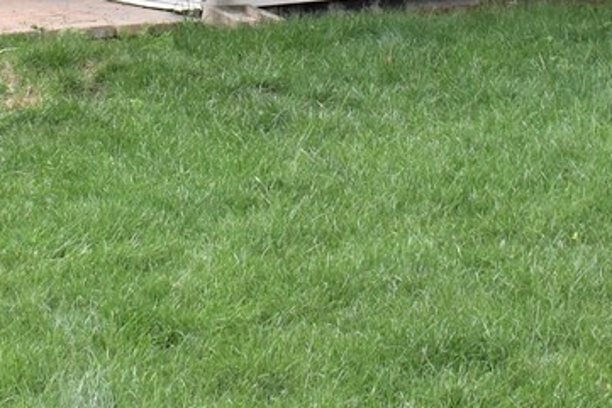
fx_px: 2058
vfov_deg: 11.0
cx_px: 212
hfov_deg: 16.9
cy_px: -186
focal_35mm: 121
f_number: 6.7
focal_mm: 18
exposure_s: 1/180
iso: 400
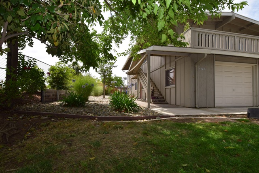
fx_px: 119
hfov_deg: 95.0
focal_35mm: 16
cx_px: 130
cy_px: 86
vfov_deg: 72.1
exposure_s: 1/200
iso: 180
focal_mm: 11
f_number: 10
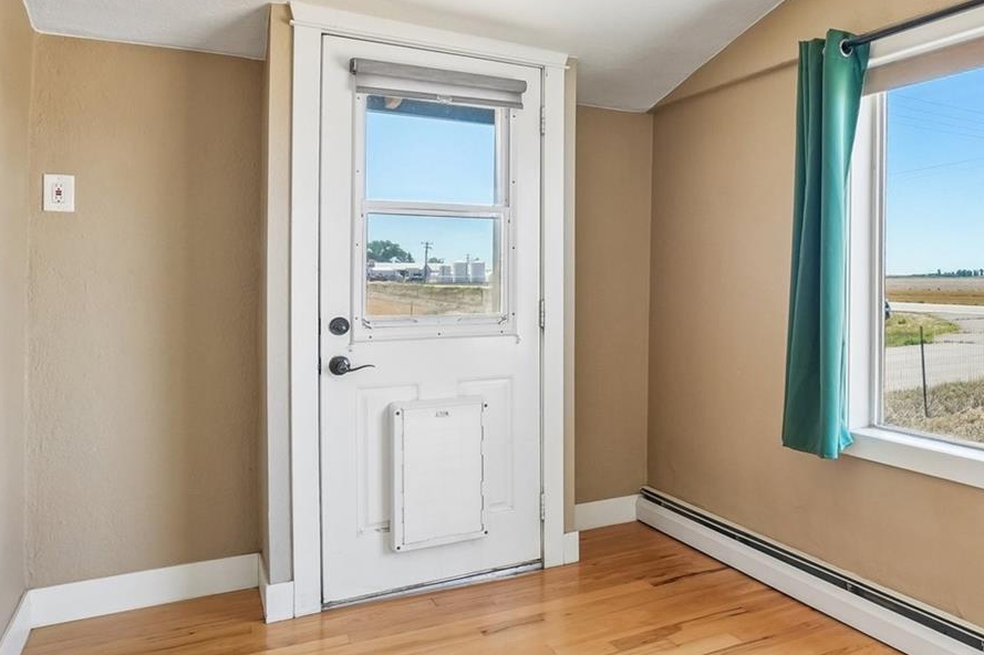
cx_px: 755
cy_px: 281
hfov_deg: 62.9
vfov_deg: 47.8
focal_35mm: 27
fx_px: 738
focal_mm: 10
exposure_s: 1/200
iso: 400
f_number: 8
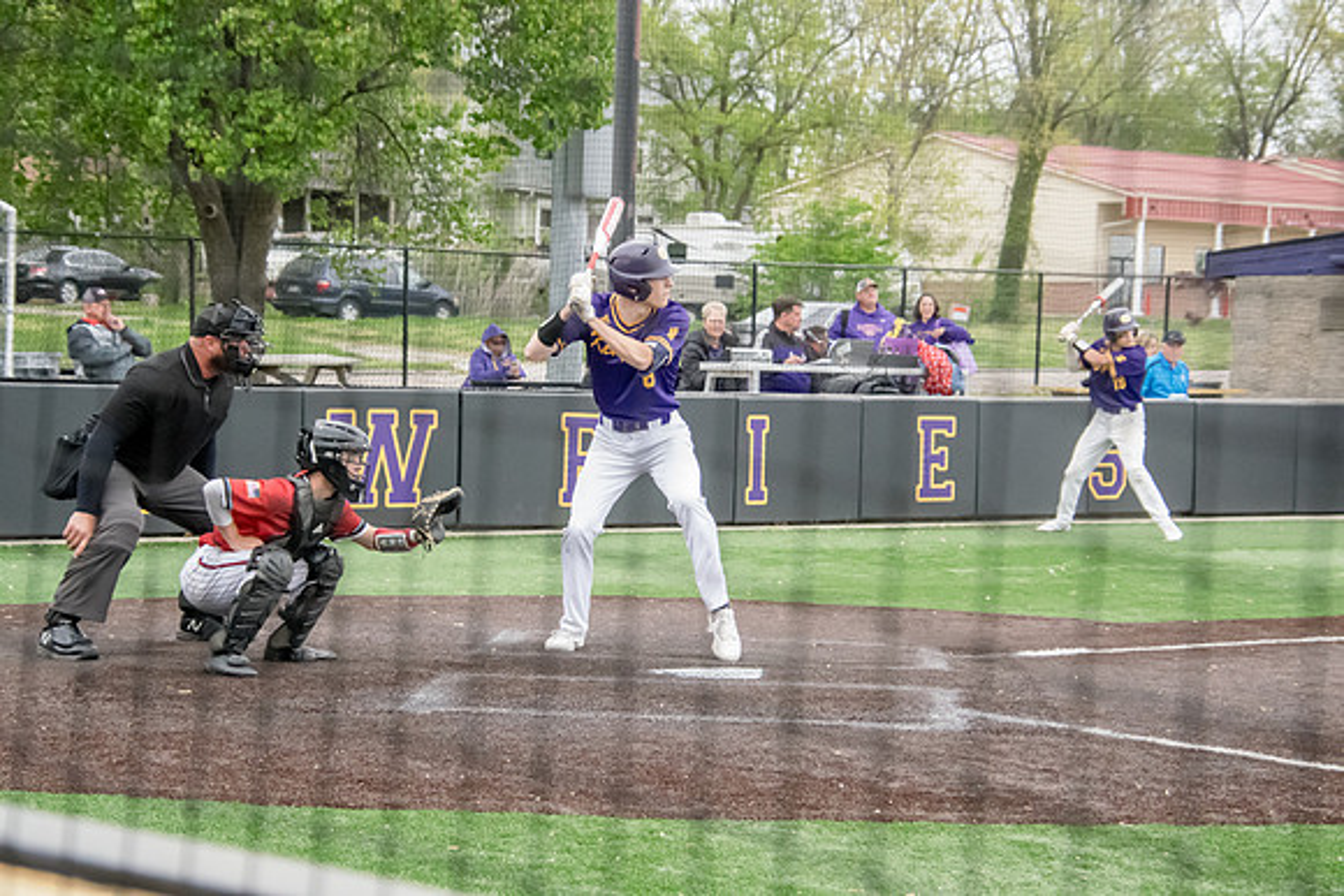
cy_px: 448
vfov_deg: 14.7
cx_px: 672
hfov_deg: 21.9
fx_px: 3473
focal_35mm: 93
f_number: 4.5
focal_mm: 62
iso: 5000
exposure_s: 1/1600
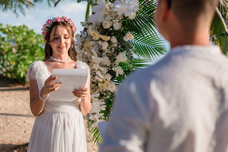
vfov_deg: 26.5
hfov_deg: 38.8
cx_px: 114
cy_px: 76
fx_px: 323
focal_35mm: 51
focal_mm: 50
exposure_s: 1/3200
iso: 400
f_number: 2.2
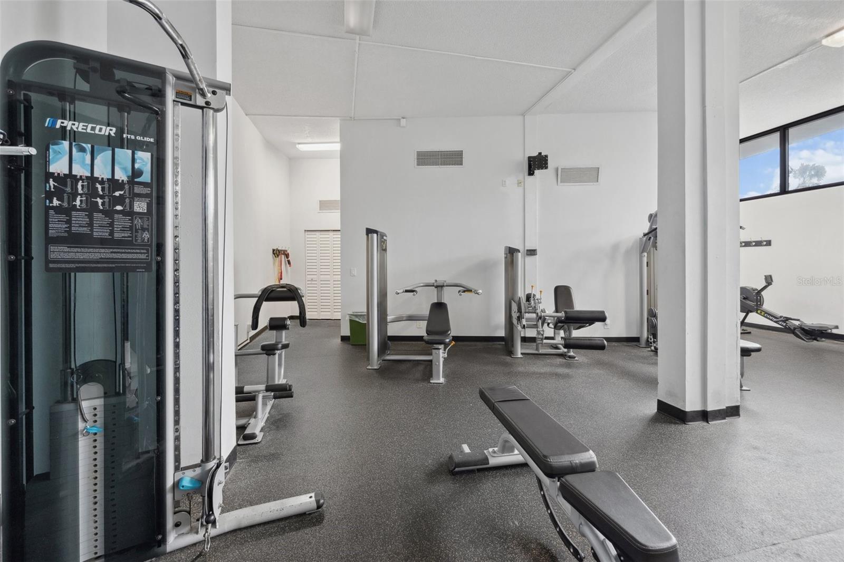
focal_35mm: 13
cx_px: 422
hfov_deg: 108.3
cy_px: 281
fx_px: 305
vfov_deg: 85.4
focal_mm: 13
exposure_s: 1/2.5
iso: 250
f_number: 8
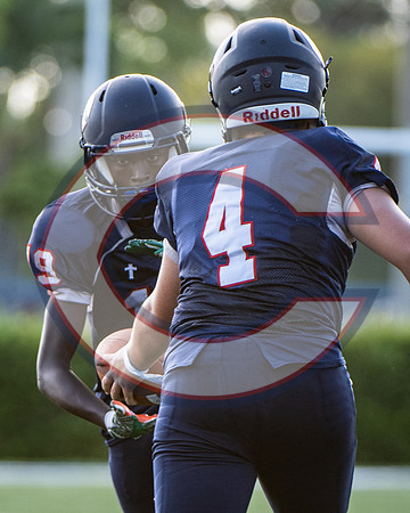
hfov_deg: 1.9
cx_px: 81
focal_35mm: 799
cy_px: 378
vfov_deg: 2.4
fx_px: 12121
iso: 560
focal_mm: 280
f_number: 4
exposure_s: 1/1000
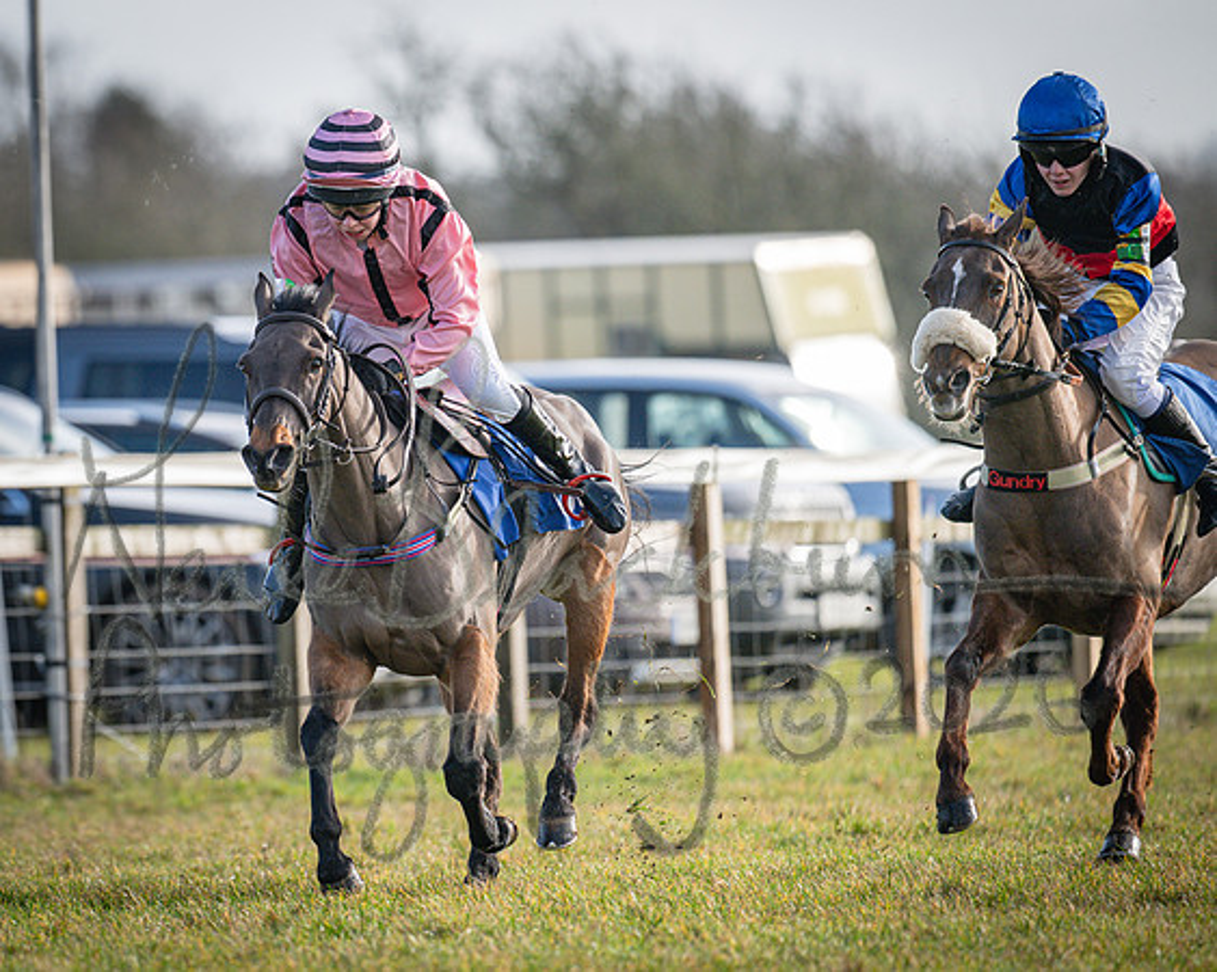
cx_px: 233
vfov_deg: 2.5
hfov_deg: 3.1
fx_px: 22373
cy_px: 349
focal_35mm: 621
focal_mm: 400
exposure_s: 1/1250
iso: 400
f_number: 4.5
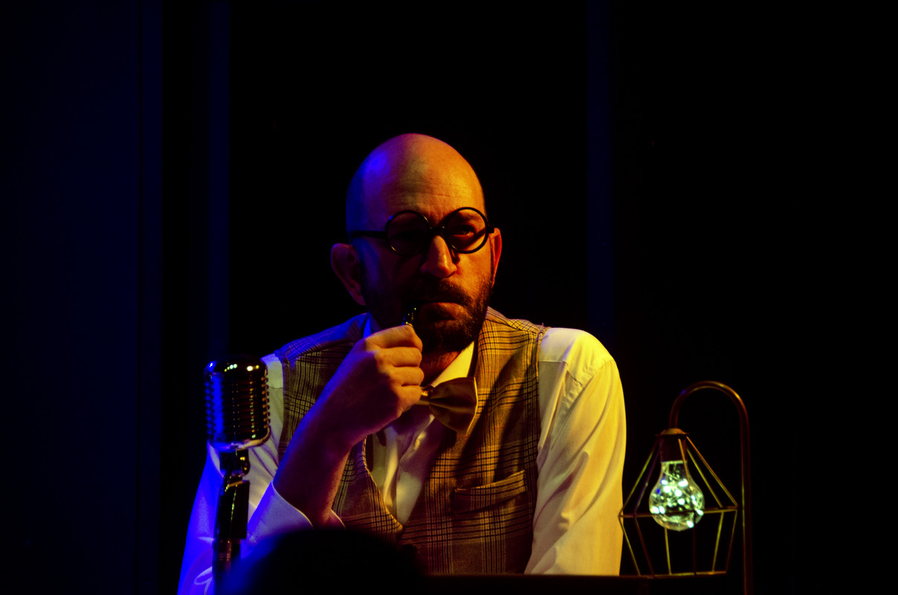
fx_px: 4182
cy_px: 298
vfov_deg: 8.1
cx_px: 449
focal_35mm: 168
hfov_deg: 12.3
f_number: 5.3
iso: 1000
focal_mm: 112
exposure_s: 1/60
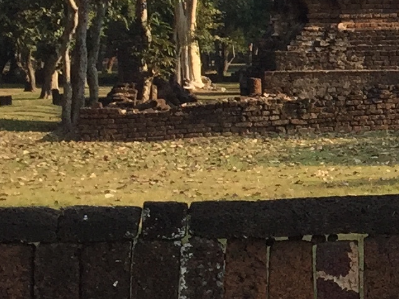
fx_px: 1729
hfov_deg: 11.5
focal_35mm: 150
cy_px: -4
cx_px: 854
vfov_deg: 9.8
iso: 32
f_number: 2.2
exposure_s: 1/1319
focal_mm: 4.15
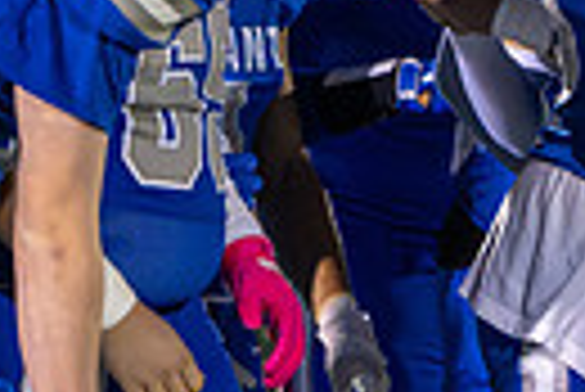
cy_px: 304
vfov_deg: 0.8
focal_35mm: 1779
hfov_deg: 1.2
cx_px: 364
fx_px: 28941
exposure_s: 1/1000
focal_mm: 400
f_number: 2.8
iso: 14400
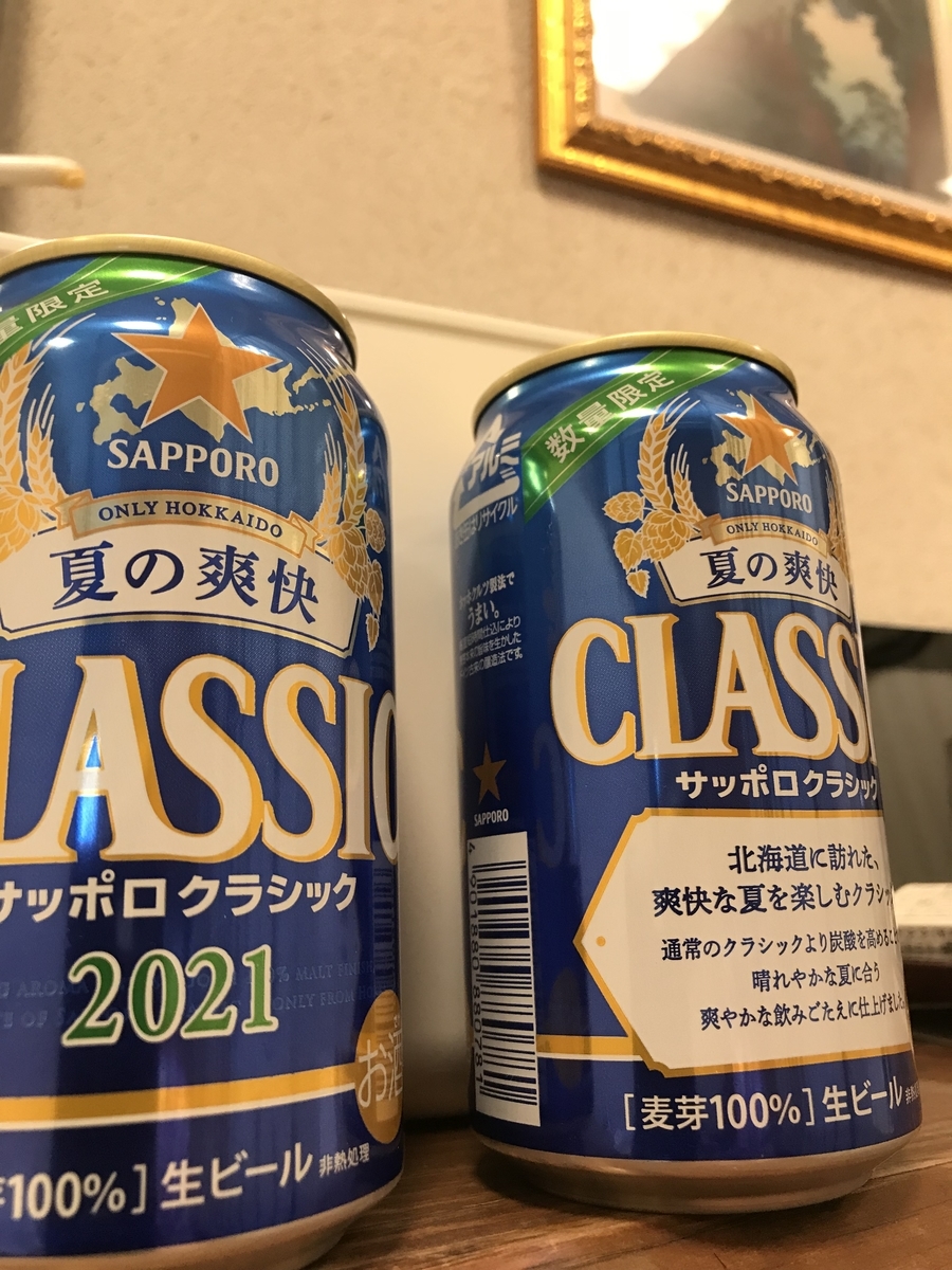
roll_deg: +0.6
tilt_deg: +13.0
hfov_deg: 49.7
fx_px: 1027
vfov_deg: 63.4
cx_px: 476
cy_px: 635
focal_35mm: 28
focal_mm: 3.99
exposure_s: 1/30
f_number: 1.8
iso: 32
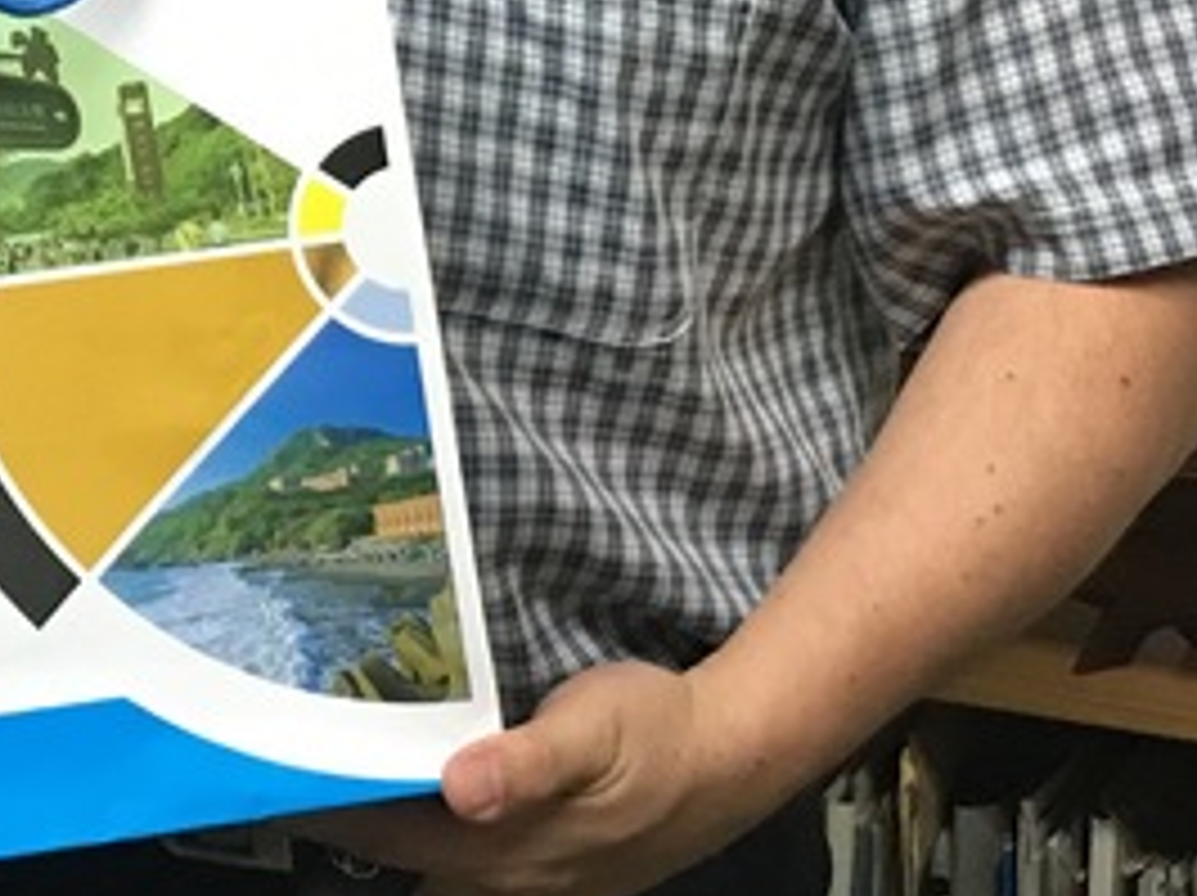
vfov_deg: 11.0
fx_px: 4526
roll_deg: +1.4
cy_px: -257
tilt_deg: -7.9
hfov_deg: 14.6
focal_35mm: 131
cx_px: -243
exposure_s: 1/17
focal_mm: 4.15
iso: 80
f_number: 2.2
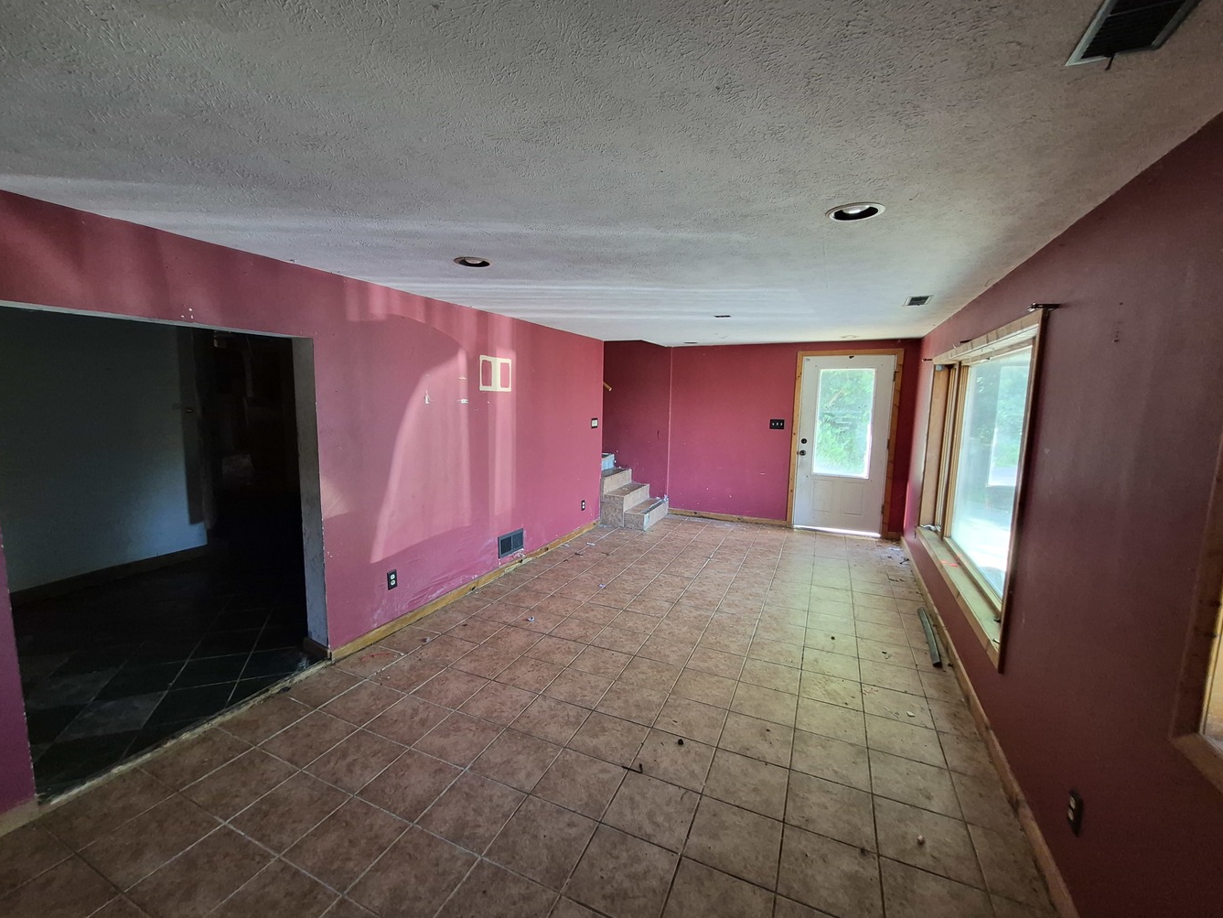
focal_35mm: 14
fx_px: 495
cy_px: 462
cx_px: 592
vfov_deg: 85.7
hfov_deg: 102.0
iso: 400
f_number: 2.2
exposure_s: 1/60
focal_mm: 1.74
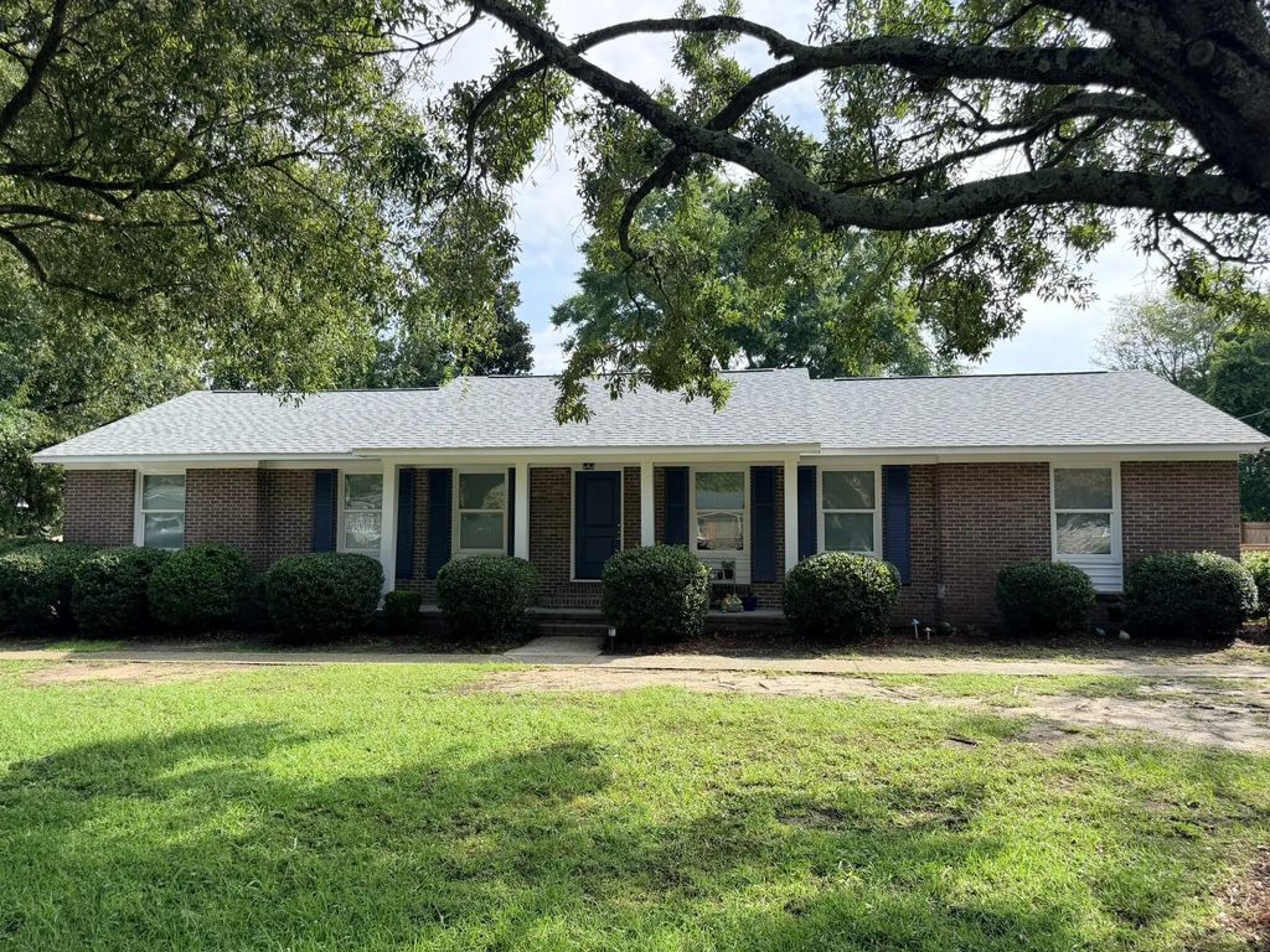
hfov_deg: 71.6
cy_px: 476
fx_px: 881
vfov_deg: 56.8
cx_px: 635
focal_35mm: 24
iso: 100
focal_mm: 6.76
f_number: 1.78
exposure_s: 1/1812
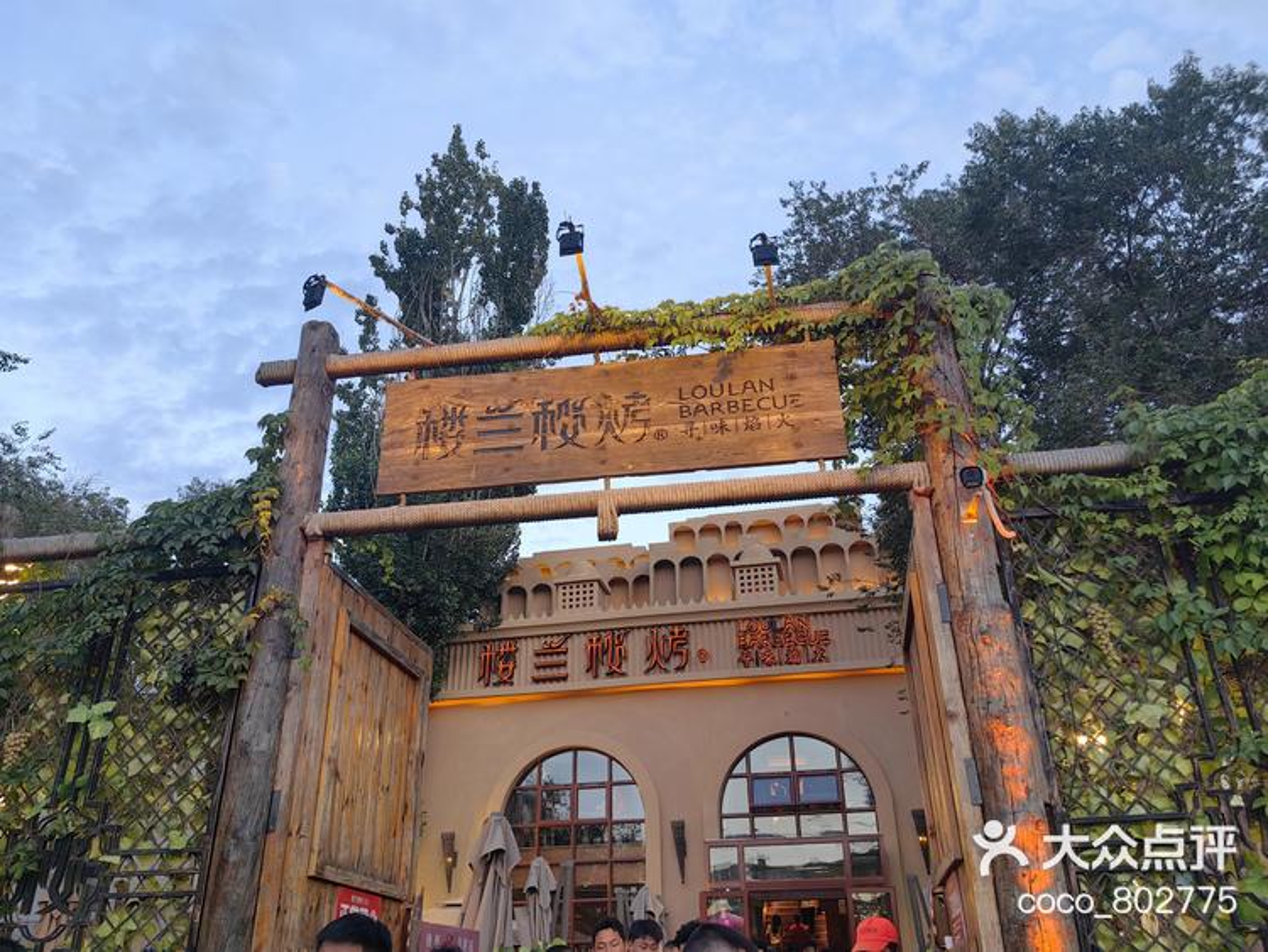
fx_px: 989
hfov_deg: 65.3
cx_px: 634
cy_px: 476
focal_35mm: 27
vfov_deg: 51.4
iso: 125
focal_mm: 5.75
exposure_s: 1/100
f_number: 2
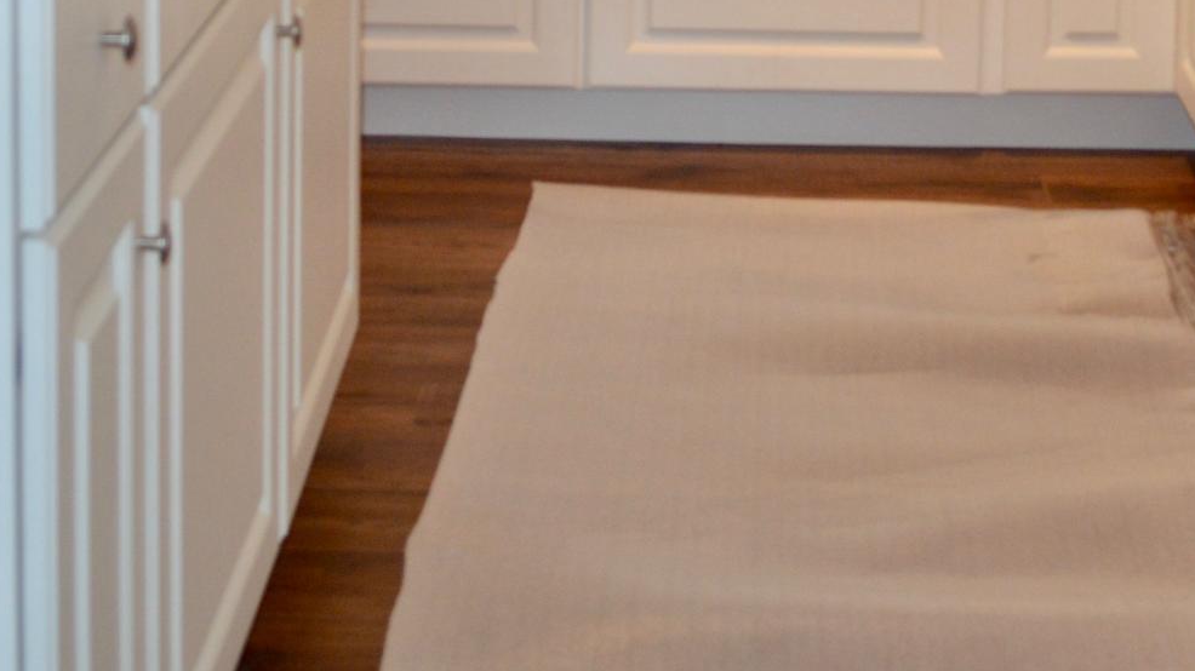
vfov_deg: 13.0
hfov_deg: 24.5
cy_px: -465
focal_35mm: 86
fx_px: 2724
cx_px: 873
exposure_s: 1/125
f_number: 4
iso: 360
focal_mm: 18
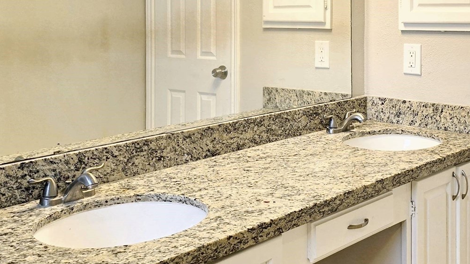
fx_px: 636
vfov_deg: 22.9
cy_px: 28
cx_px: 258
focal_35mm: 51
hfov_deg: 40.5
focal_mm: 6.3
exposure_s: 1/120
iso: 50
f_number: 1.7
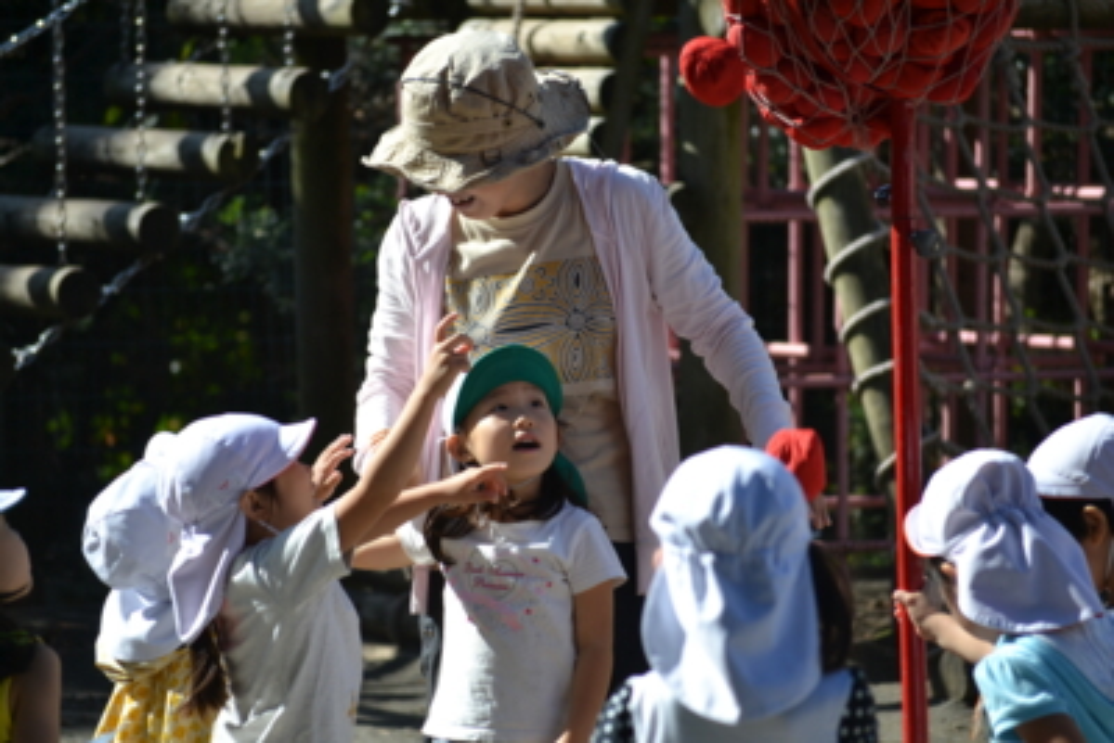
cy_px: 372
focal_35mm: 218
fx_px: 6732
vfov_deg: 6.3
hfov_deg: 9.5
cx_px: 557
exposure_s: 1/500
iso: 180
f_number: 5.6
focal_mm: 145
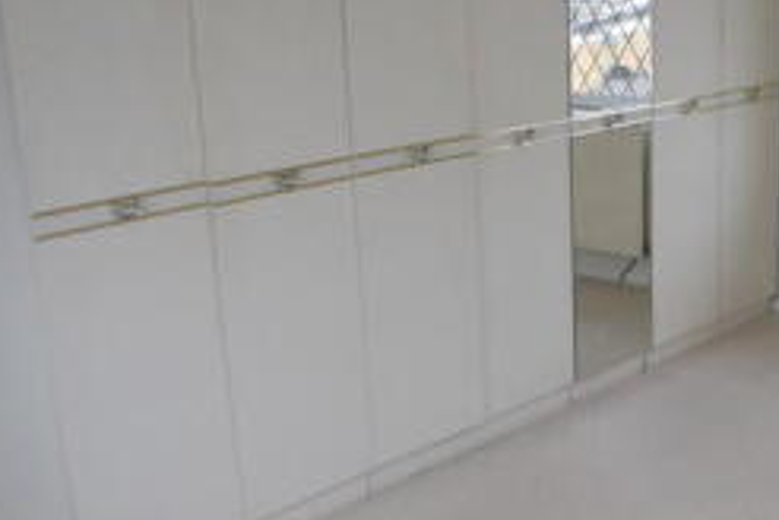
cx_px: 660
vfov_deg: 18.9
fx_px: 1558
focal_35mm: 72
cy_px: 306
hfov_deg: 27.3
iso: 400
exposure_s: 1/80
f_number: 4.5
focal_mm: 18
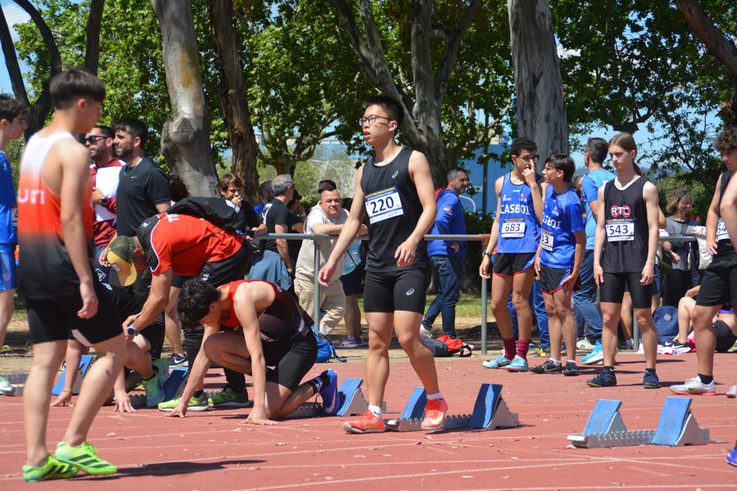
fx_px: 2456
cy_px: 246
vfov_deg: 11.4
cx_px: 368
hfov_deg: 17.1
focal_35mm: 120
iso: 400
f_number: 6.3
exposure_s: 1/1600
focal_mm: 80
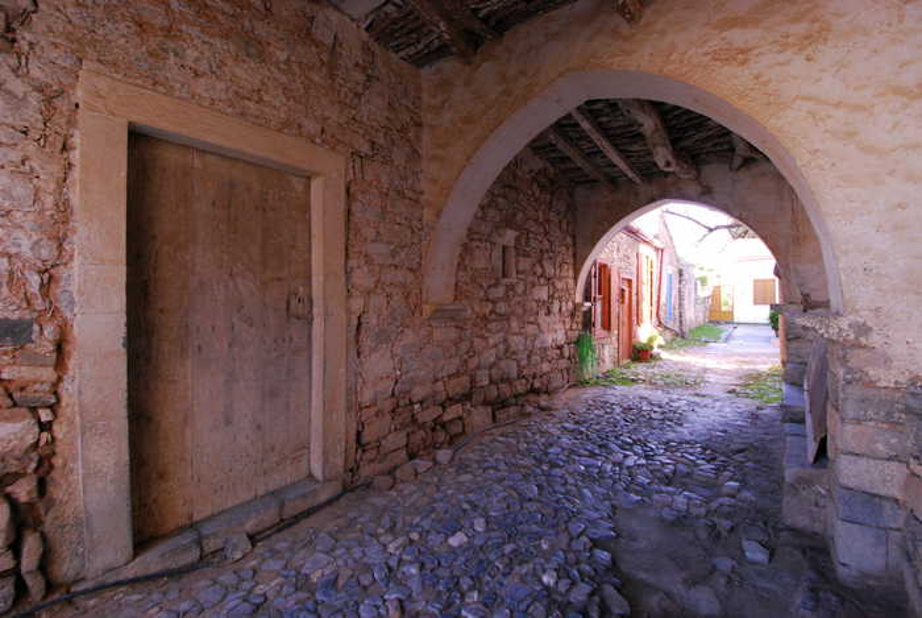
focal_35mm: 15
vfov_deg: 77.5
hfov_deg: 100.3
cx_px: 461
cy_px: 309
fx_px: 385
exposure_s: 1/160
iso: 800
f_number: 4
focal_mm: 10
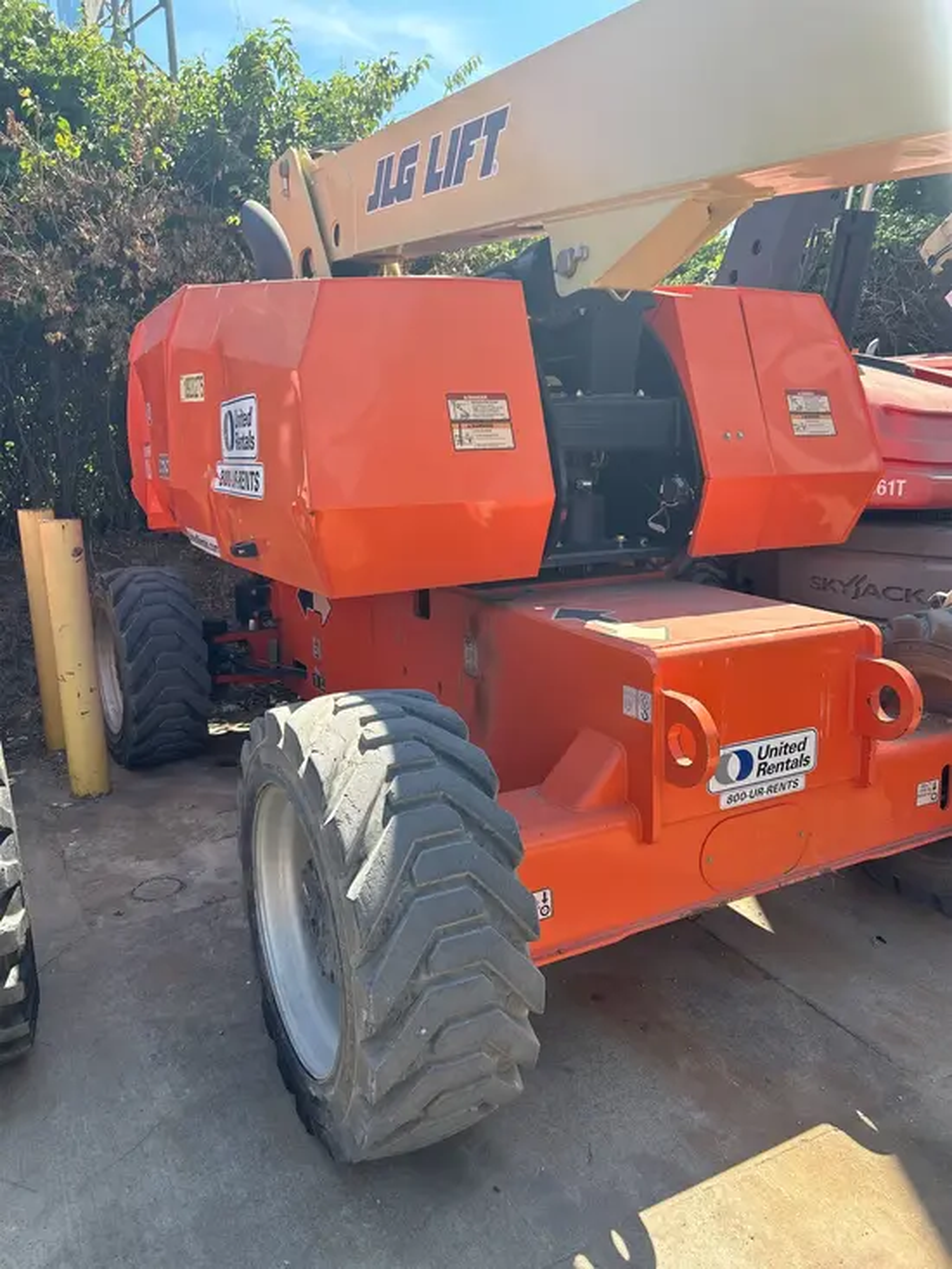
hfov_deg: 53.1
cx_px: 476
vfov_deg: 67.3
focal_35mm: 26
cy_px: 634
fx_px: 953
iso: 50
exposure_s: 1/1159
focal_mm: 5.7
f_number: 1.5
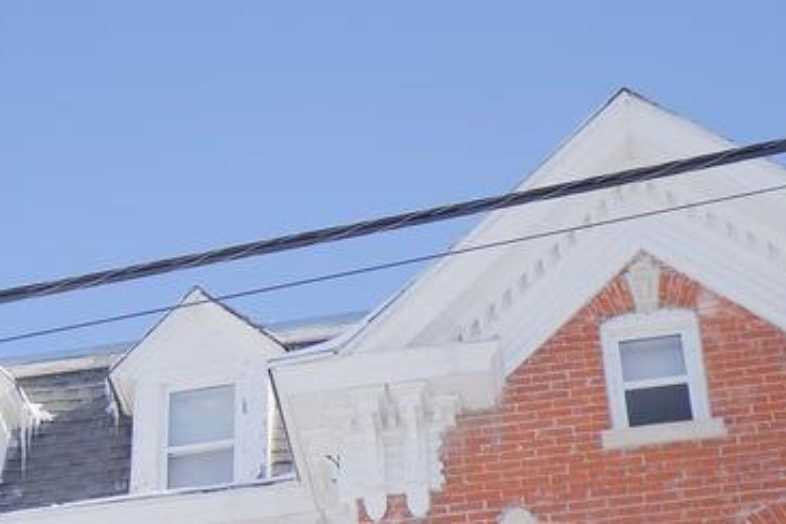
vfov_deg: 13.5
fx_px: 2139
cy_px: 663
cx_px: 90
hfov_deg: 20.4
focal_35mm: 98
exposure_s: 1/500
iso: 100
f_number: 7.1
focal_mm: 35
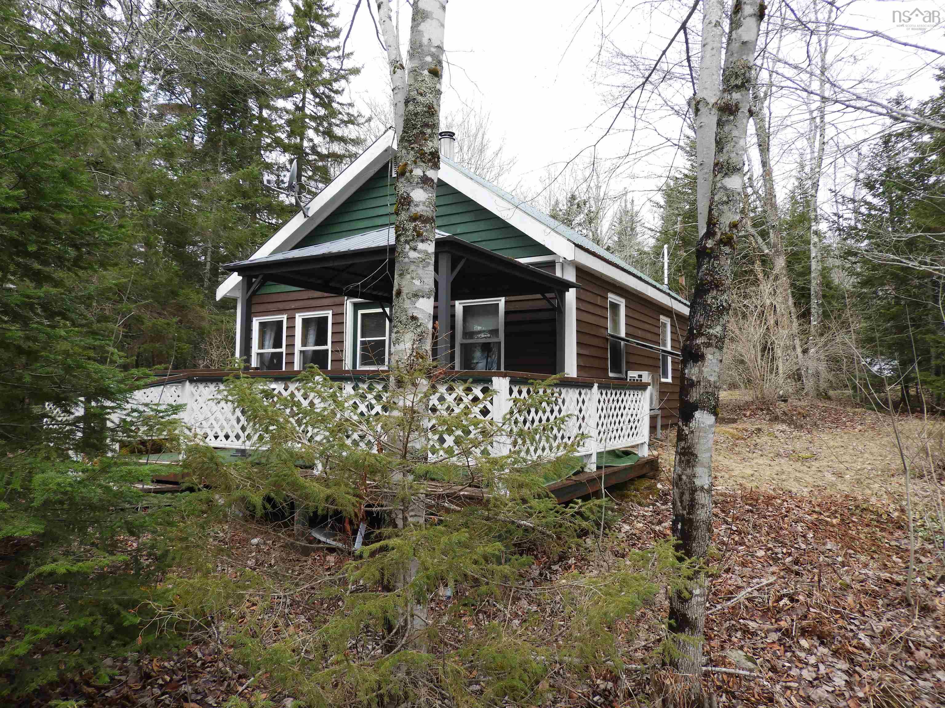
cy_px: 354
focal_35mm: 24
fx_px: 655
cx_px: 472
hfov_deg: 71.6
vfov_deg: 56.8
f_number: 3.3
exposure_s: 1/320
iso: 100
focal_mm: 4.3
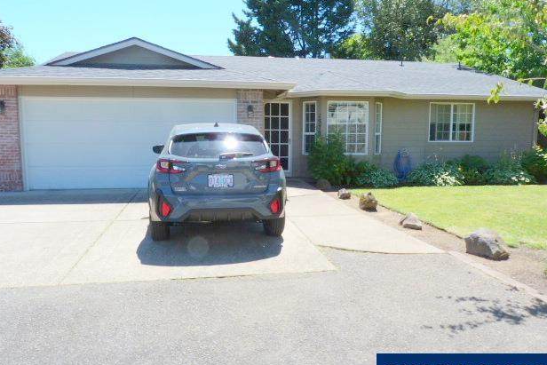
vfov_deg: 48.0
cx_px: 270
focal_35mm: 27
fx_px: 410
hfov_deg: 67.4
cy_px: 184
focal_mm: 4.5
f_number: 4.5
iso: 80
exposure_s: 1/250
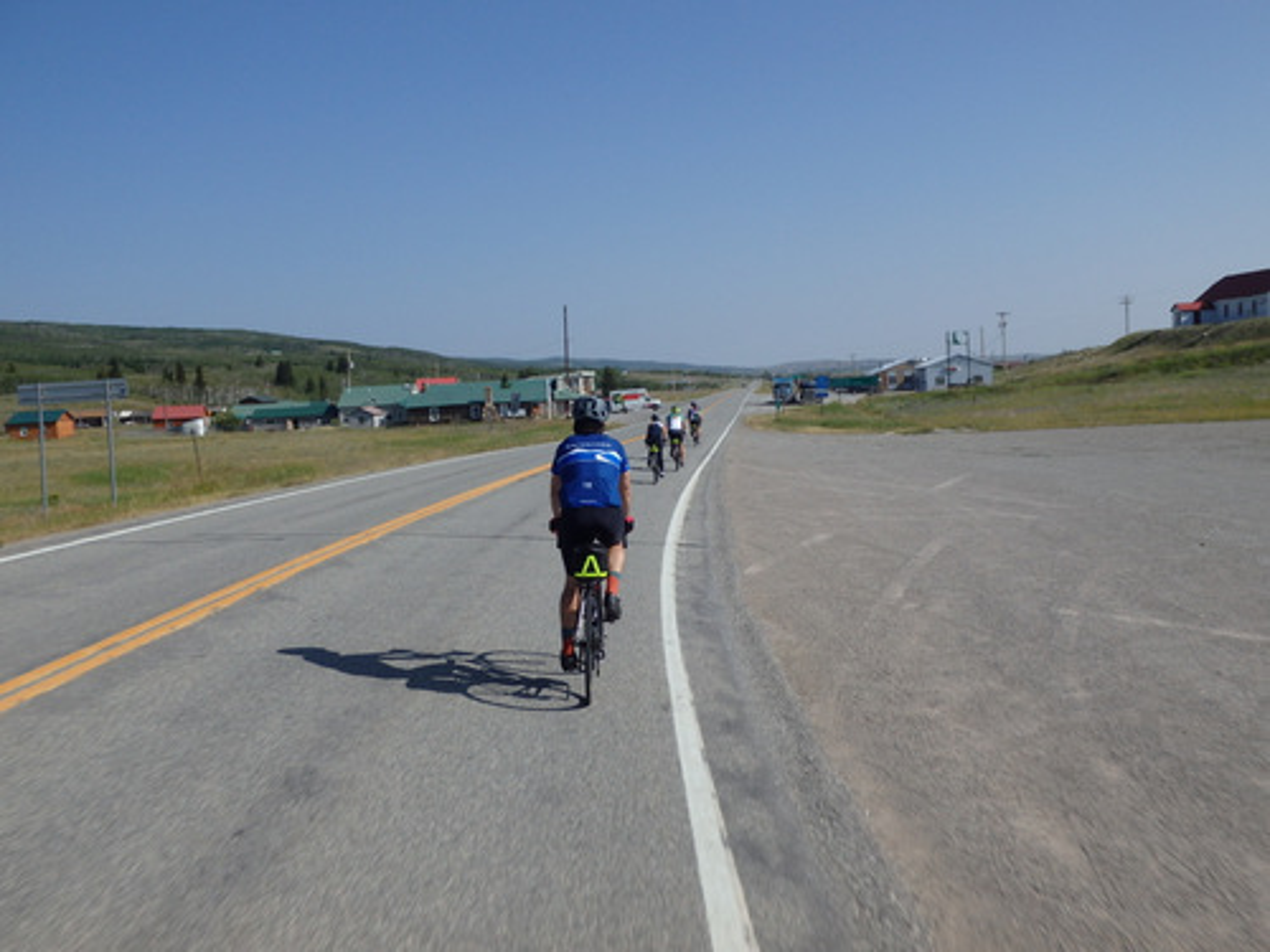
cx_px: 635
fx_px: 1321
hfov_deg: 51.4
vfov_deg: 39.7
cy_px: 476
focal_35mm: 36
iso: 125
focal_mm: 6.4
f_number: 13
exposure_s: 1/160
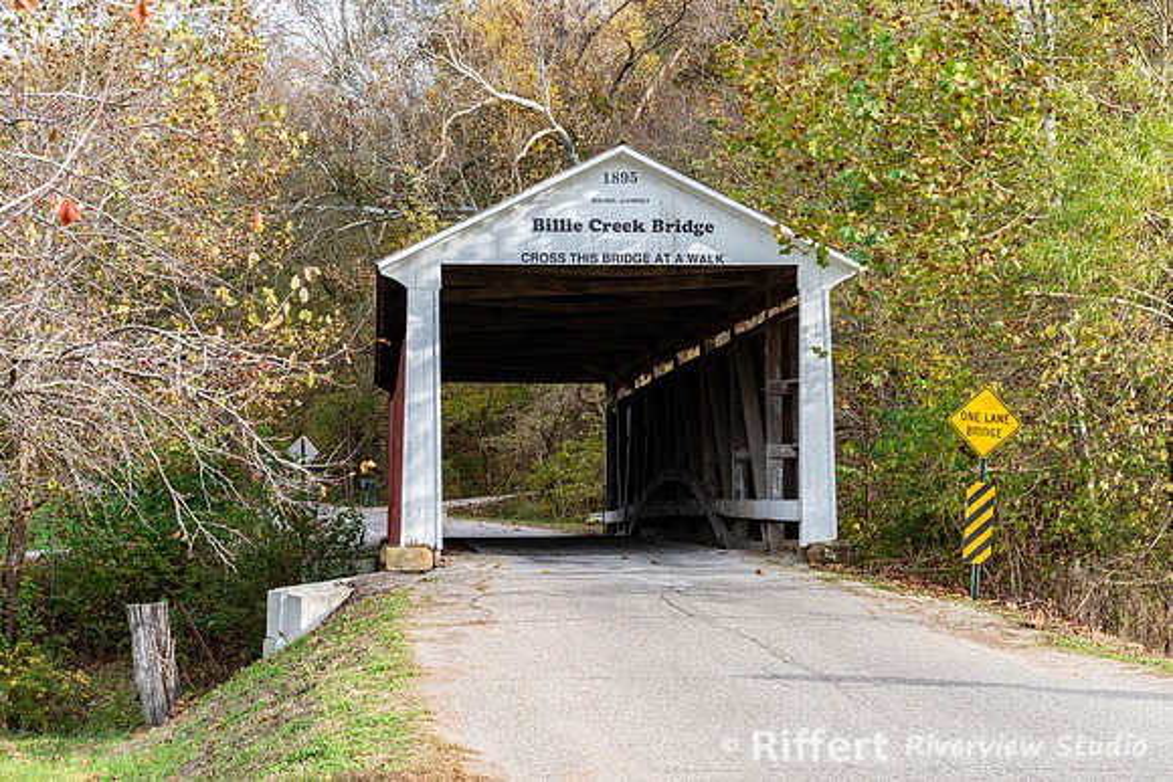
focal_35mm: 62
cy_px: 391
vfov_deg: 22.0
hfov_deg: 32.5
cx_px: 586
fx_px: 2009
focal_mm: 56
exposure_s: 1/160
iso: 400
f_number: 8
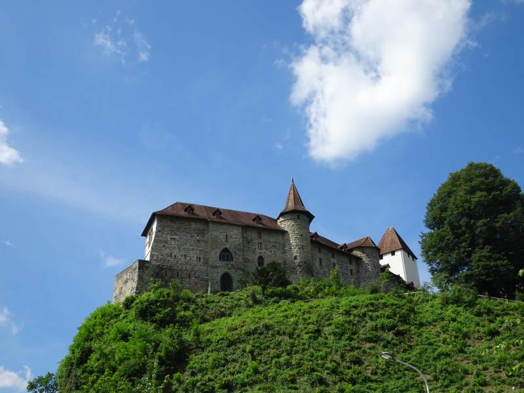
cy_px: 196
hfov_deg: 43.9
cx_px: 262
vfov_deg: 33.6
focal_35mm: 43
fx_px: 651
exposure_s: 1/640
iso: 80
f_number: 4.5
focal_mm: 7.3
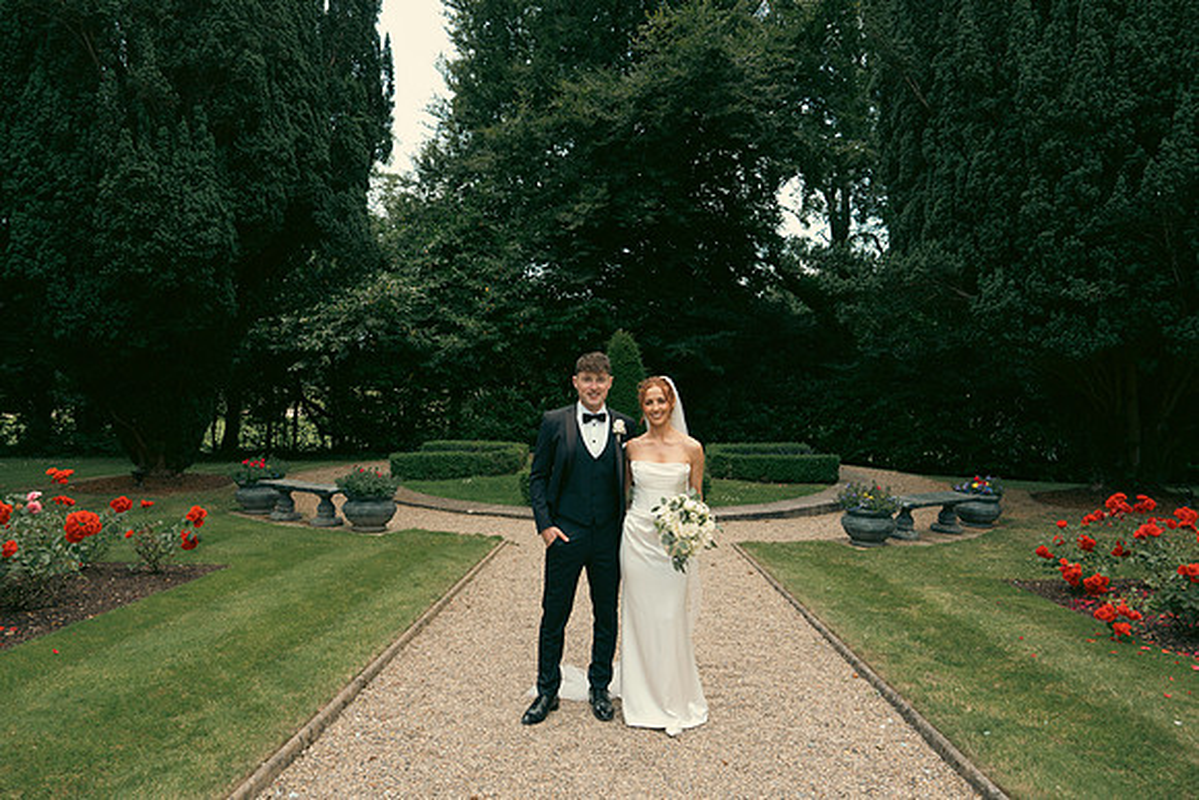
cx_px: 600
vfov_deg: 53.2
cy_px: 400
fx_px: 799
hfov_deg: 73.7
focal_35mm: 24
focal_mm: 24
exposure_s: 1/160
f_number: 3.5
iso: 50
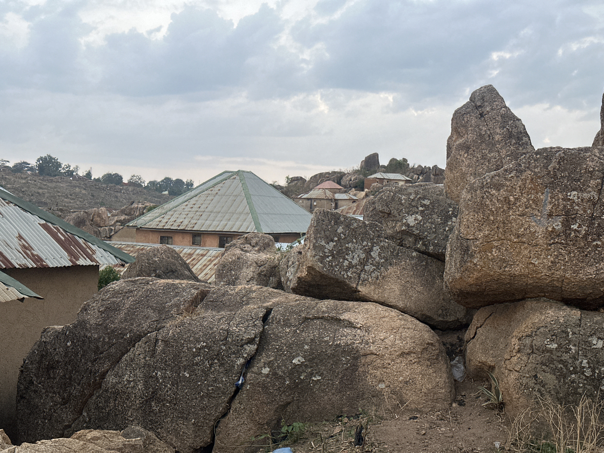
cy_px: 226
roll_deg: -2.4
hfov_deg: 39.7
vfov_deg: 30.3
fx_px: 838
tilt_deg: -1.2
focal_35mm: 48
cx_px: 302
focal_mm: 6.86
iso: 250
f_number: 1.78
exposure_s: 1/42
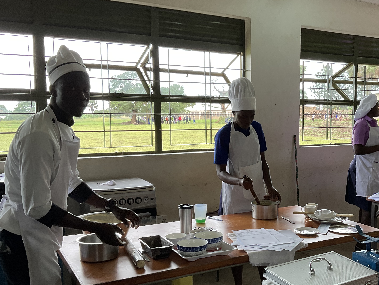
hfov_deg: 44.8
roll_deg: -1.5
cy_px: 168
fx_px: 449
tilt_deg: -6.6
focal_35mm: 41
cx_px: 264
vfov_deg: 35.0
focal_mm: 3
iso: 32
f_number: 1.8
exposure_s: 1/100
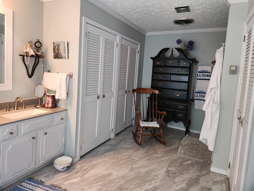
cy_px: 96
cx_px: 127
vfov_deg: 58.9
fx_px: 169
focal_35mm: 23
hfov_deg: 73.9
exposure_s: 1/120
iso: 320
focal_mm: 5.4
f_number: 1.8
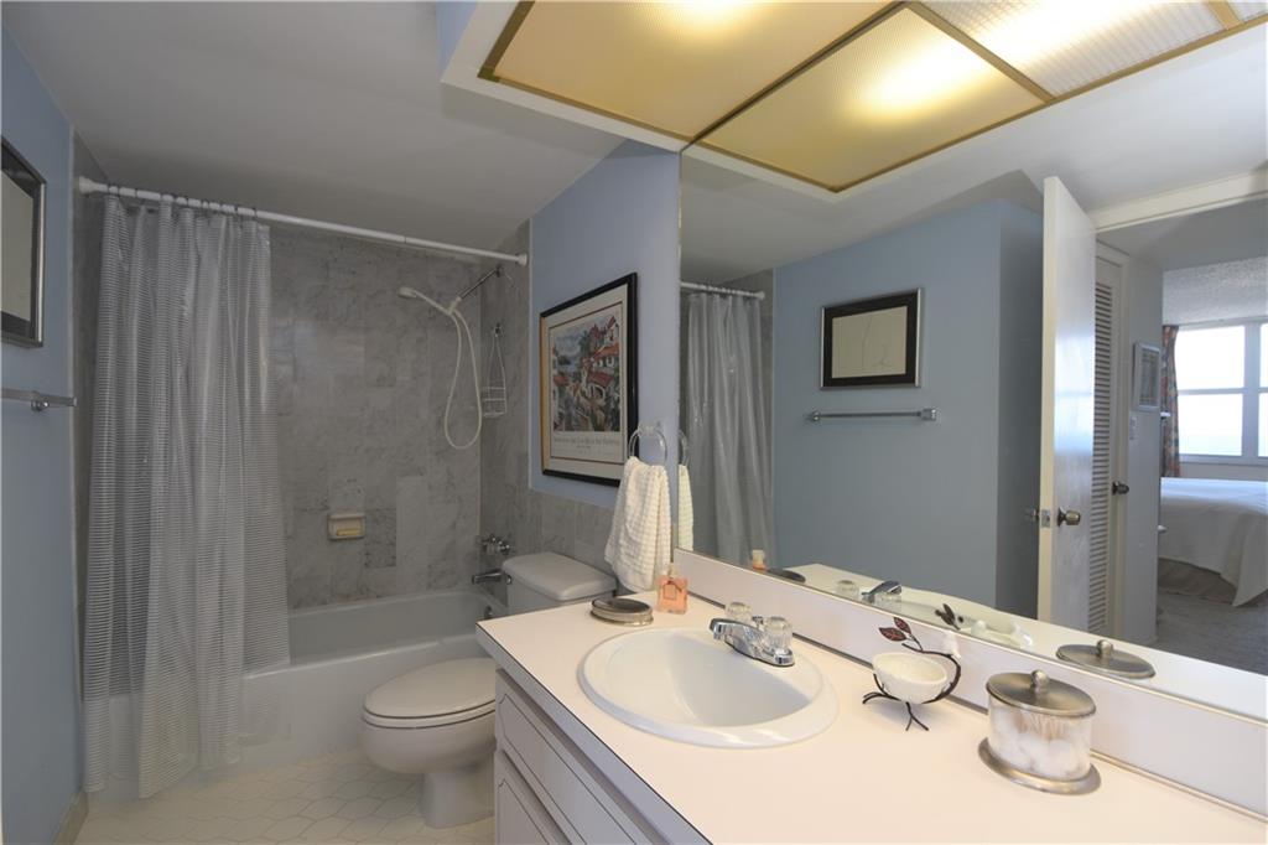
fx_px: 528
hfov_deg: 100.4
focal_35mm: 15
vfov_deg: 77.3
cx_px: 634
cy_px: 422
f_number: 5
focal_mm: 10
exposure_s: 1/60
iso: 200
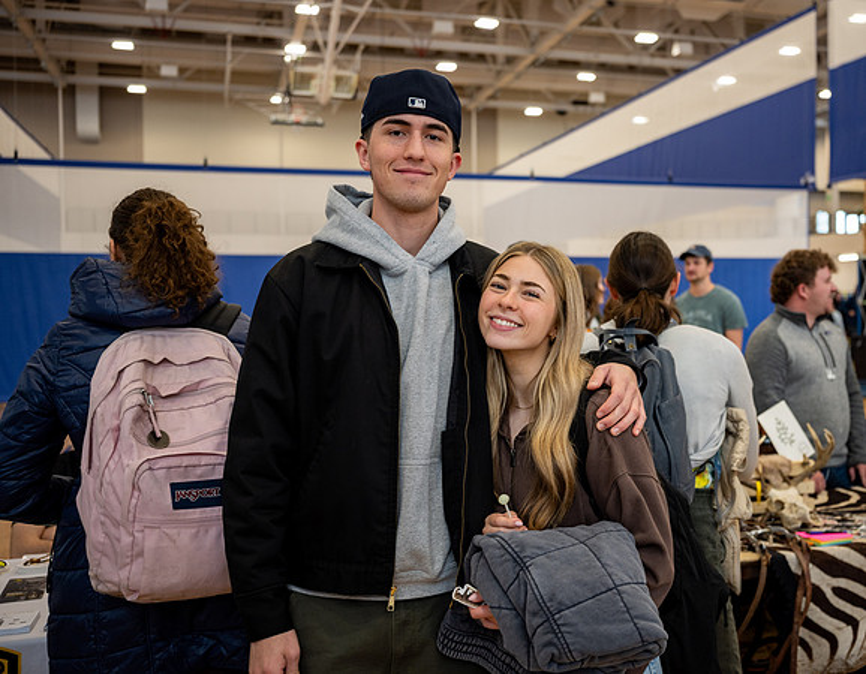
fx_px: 917
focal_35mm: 36
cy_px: 325
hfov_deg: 50.2
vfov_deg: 40.4
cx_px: 524
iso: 320
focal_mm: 31.5
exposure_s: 1/160
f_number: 2.8
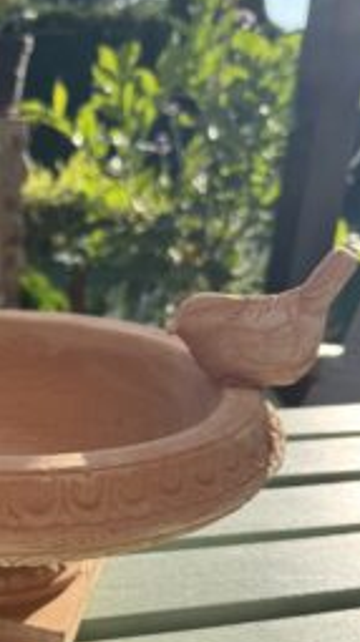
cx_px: 13
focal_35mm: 41
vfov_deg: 48.7
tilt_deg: -23.5
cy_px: 418
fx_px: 697
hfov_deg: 27.5
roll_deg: -2.5
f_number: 1.78
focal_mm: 6.76
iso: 80
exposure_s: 1/1767
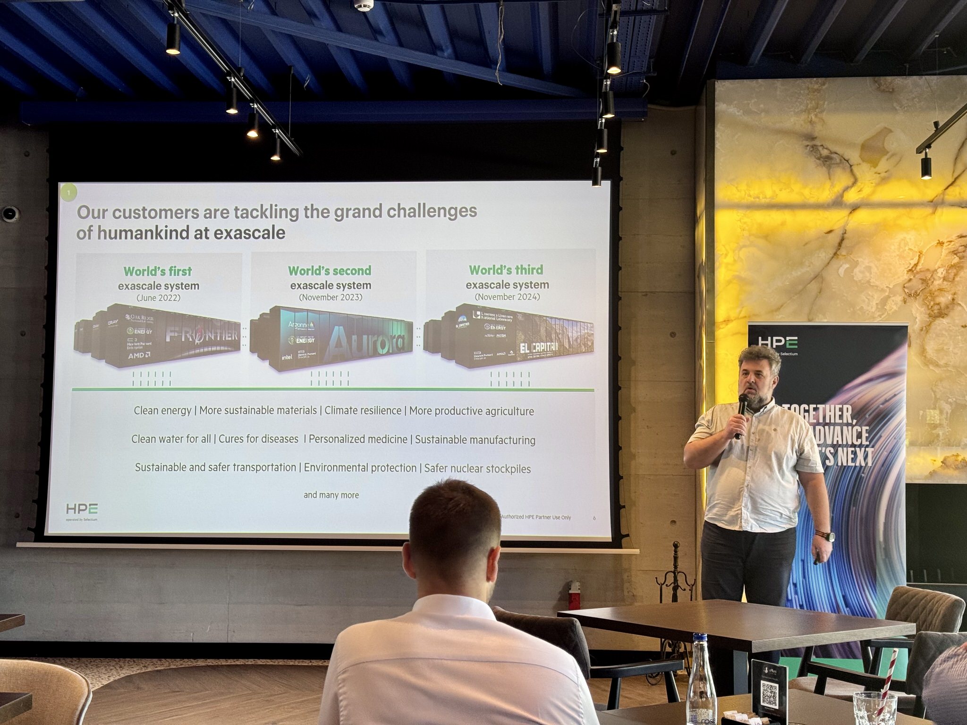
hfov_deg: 39.7
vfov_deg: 30.3
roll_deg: -0.5
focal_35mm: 48
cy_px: 362
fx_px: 1341
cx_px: 484
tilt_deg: +4.5
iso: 80
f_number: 1.78
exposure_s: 1/50
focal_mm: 6.76
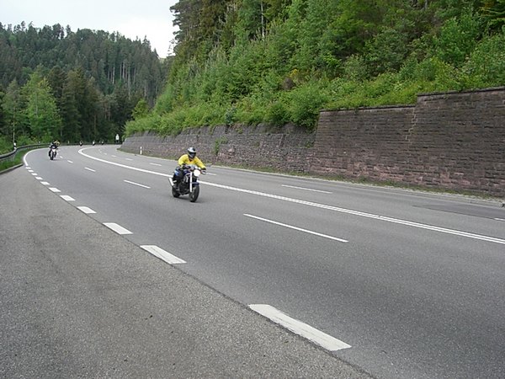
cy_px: 190
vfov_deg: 37.7
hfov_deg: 49.0
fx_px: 554
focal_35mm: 38
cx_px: 252
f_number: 4.3
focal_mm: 6.2
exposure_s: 1/250
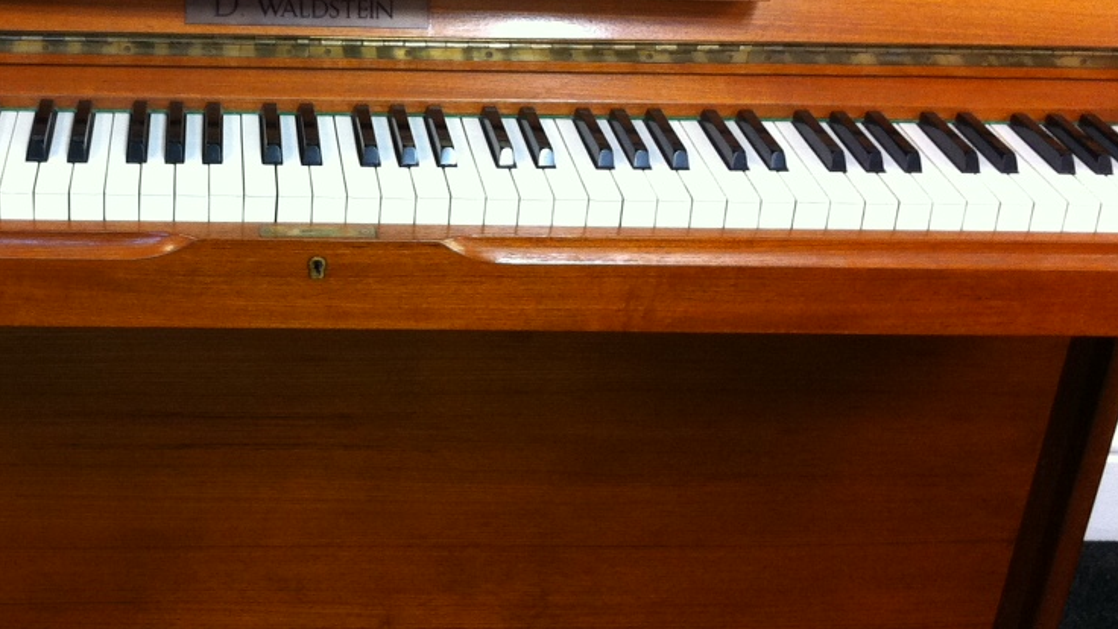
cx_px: 289
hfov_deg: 30.9
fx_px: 1986
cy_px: 249
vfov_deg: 18.0
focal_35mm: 67
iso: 160
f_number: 2.8
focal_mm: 3.85
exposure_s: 1/17
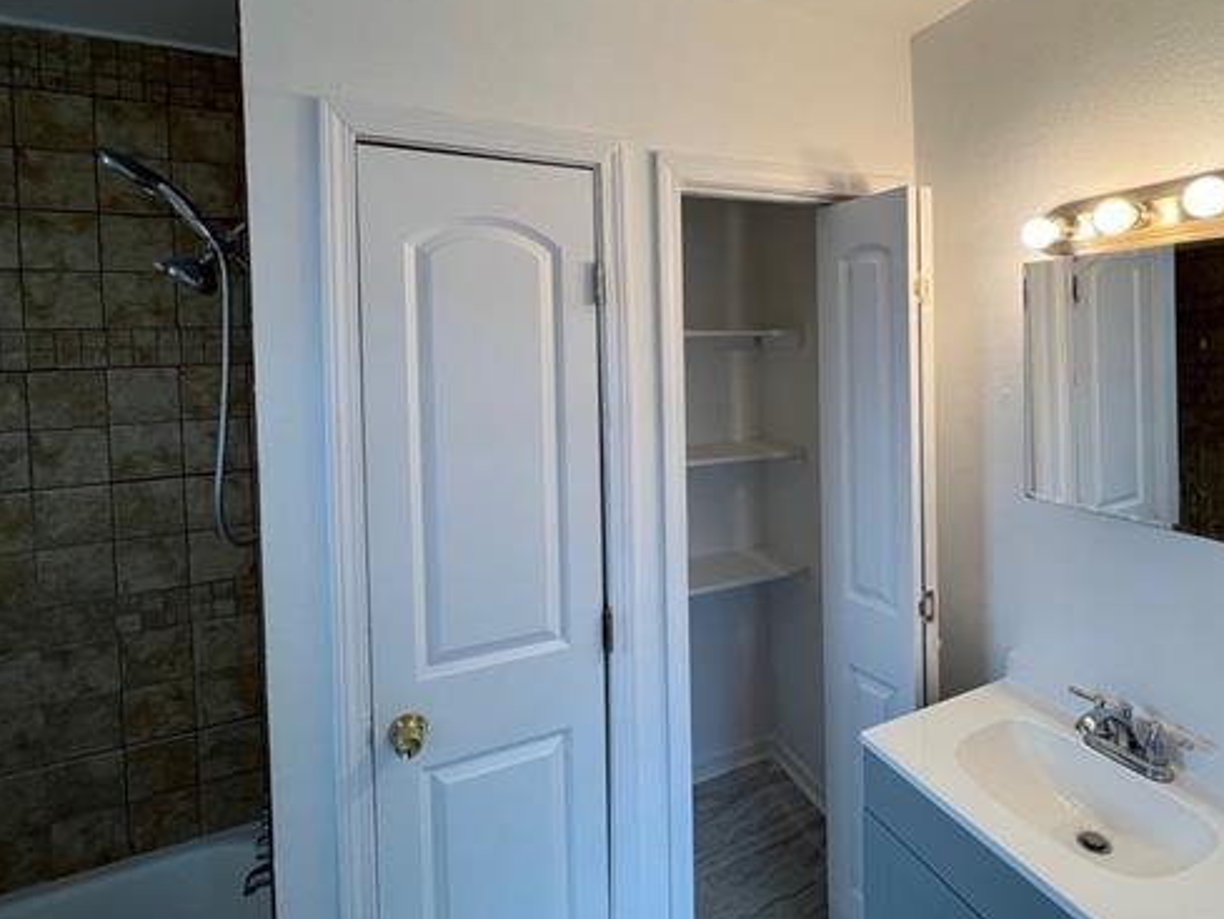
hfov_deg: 90.2
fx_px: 601
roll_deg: +1.1
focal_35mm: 17
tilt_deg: -1.6
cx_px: 713
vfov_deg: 73.9
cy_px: 363
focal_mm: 1.57
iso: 50
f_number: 1.8
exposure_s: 1/122
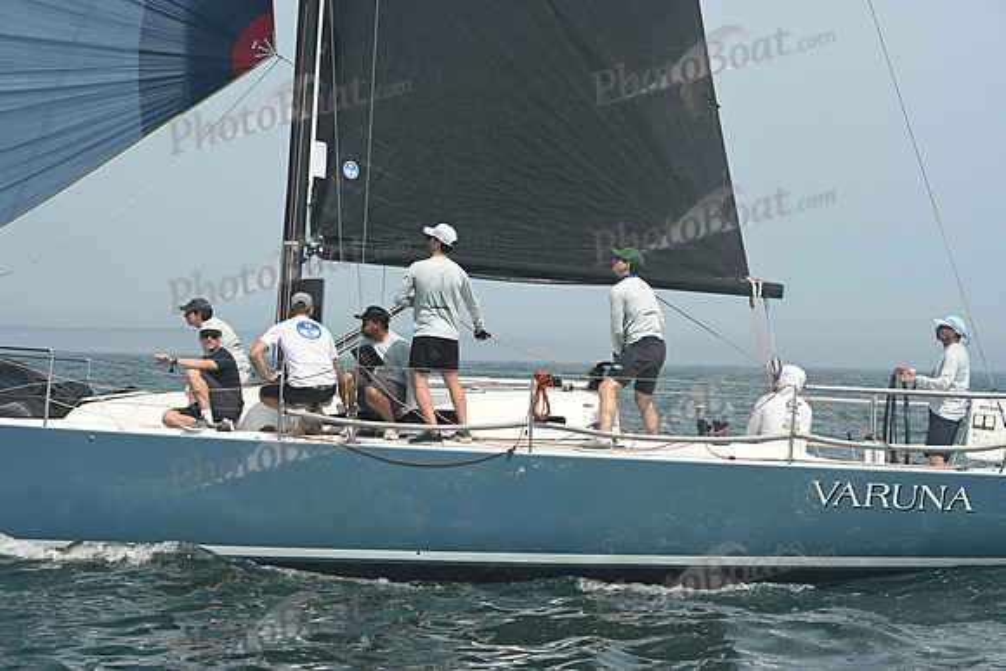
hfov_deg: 21.5
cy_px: 336
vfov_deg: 14.4
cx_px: 503
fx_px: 2655
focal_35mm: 95
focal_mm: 95
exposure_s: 1/1250
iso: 320
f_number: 8
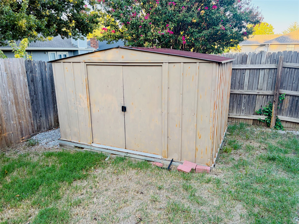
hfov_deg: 67.3
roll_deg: -1.1
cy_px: 112
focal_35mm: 26
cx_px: 150
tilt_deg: -15.5
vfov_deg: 53.1
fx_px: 225
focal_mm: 5.96
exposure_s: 1/173
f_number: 1.6
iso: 64
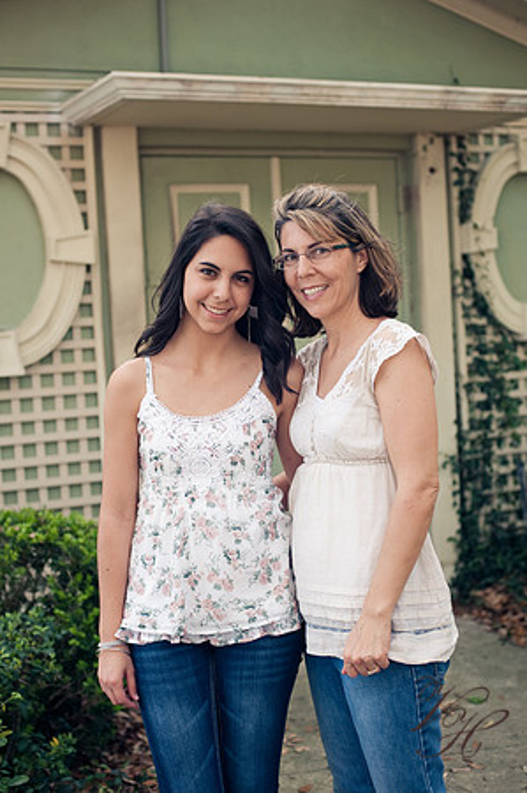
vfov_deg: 39.6
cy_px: 396
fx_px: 1100
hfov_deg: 26.9
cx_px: 264
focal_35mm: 50
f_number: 3.2
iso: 200
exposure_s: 1/250
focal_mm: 50
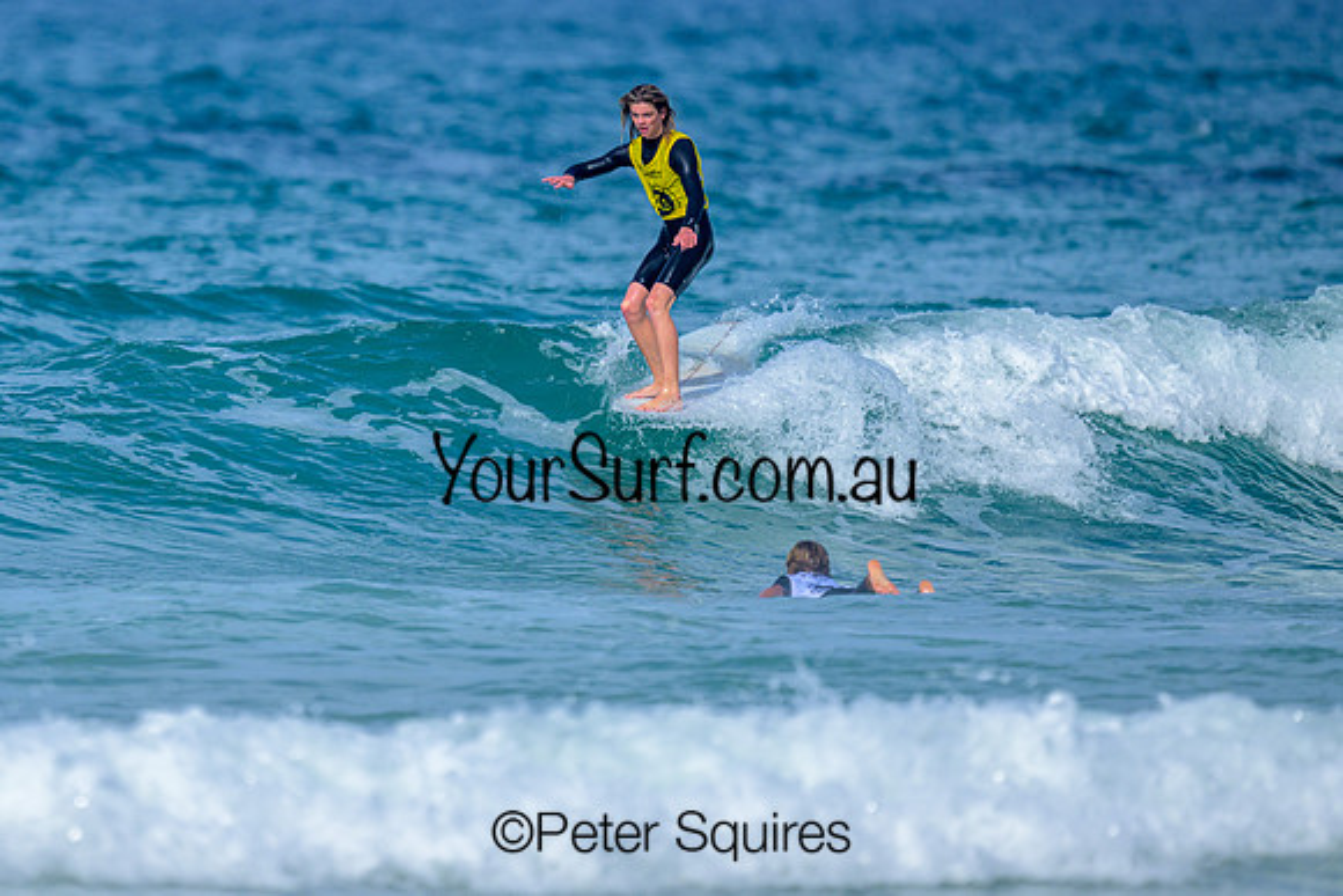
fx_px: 41043
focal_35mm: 1100
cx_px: 427
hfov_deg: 1.9
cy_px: 330
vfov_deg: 1.3
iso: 250
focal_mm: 800
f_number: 6.3
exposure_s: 1/2000
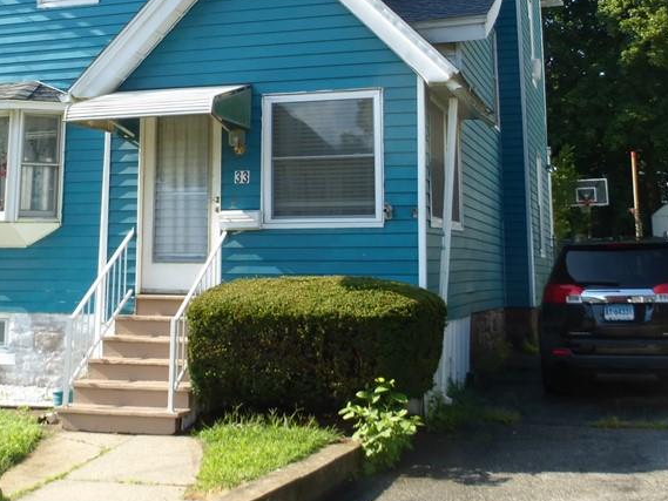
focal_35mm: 54
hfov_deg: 35.4
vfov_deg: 26.2
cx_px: 259
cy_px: 59
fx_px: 1042
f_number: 4
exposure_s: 1/250
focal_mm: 5.4
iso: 100
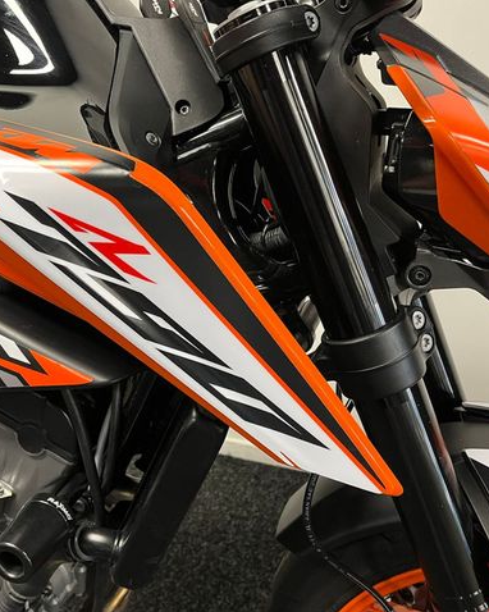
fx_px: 615
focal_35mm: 34
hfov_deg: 43.1
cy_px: 306
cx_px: 198
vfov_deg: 52.9
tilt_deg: -25.2
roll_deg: +1.9
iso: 250
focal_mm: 5.1
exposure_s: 1/50
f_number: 1.6
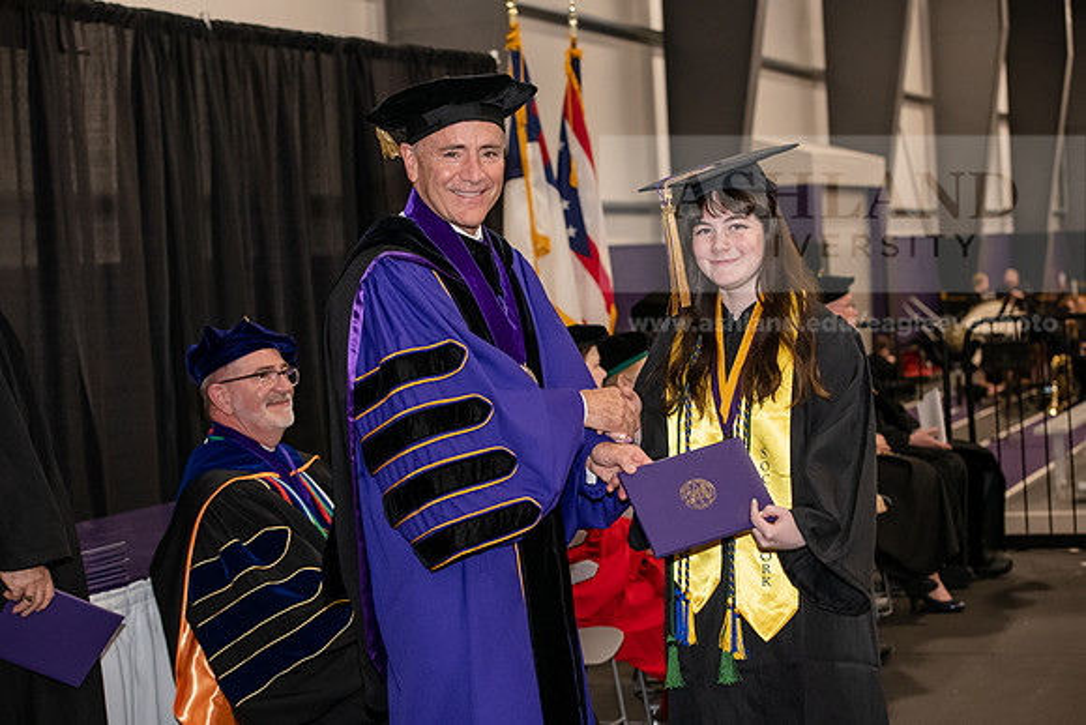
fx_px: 2112
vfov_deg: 19.5
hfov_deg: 28.8
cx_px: 543
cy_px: 362
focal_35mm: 70
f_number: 5
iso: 2500
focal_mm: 70
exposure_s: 1/200
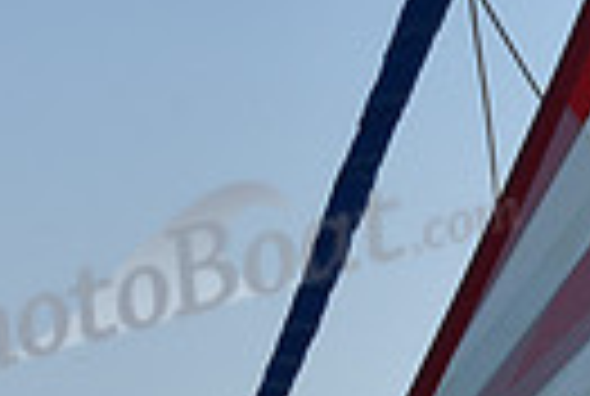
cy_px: 862
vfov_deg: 3.2
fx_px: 7113
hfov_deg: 4.7
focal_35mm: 433
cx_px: 757
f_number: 7.1
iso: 250
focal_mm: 98
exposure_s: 1/1600
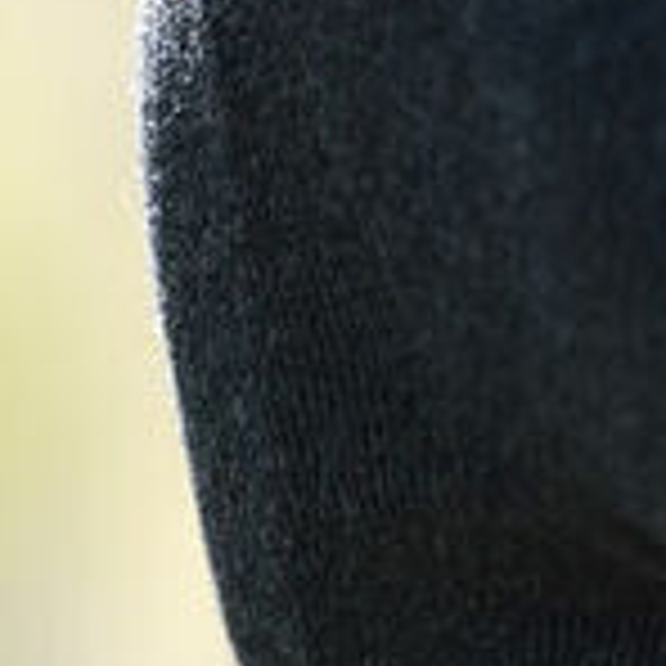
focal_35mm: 1640
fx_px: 35698
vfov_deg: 1.1
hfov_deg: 1.1
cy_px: -196
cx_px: 1426
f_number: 2.8
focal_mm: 182
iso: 100
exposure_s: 1/400
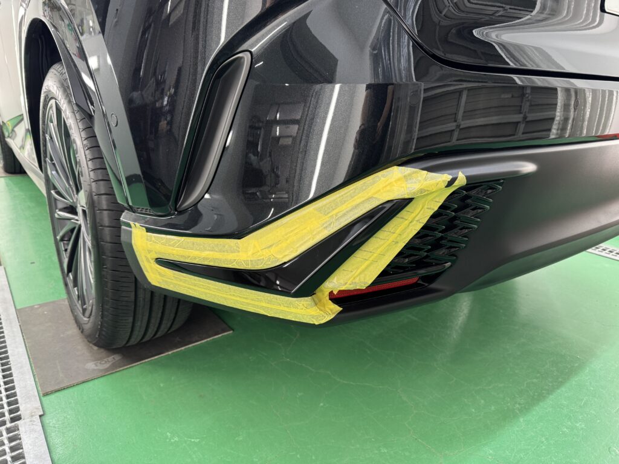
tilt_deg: -19.1
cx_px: 310
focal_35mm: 24
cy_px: 232
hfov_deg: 71.6
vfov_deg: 56.8
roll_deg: -2.0
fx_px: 429
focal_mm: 6.76
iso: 160
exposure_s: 1/100
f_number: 1.78
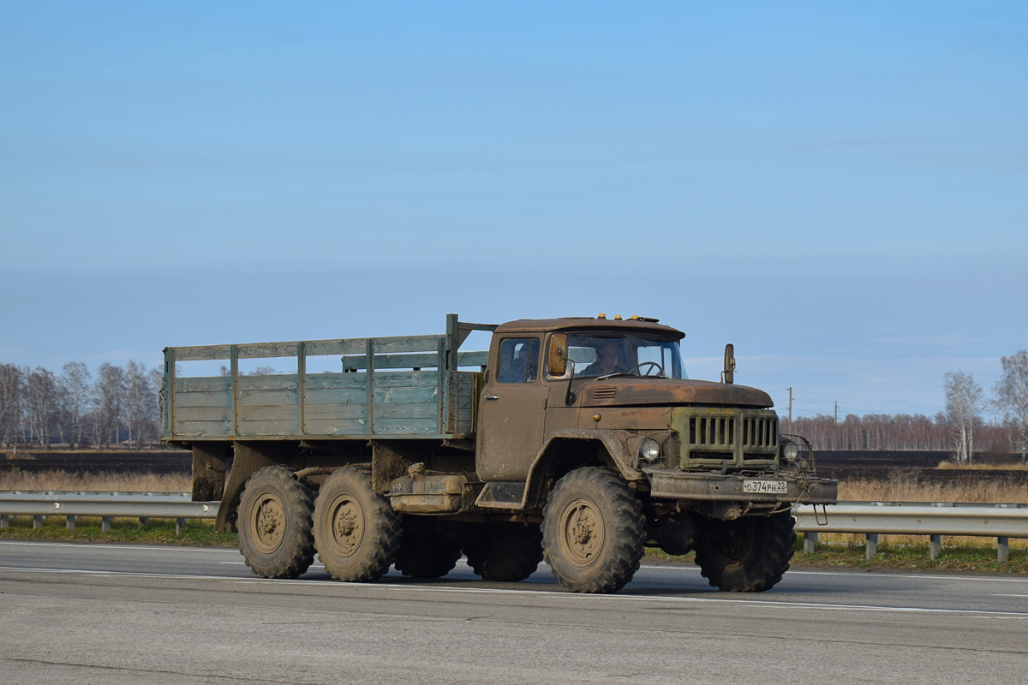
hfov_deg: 24.6
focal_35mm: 82
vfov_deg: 16.6
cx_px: 514
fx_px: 2356
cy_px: 342
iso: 200
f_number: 6.3
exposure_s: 1/800
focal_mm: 55
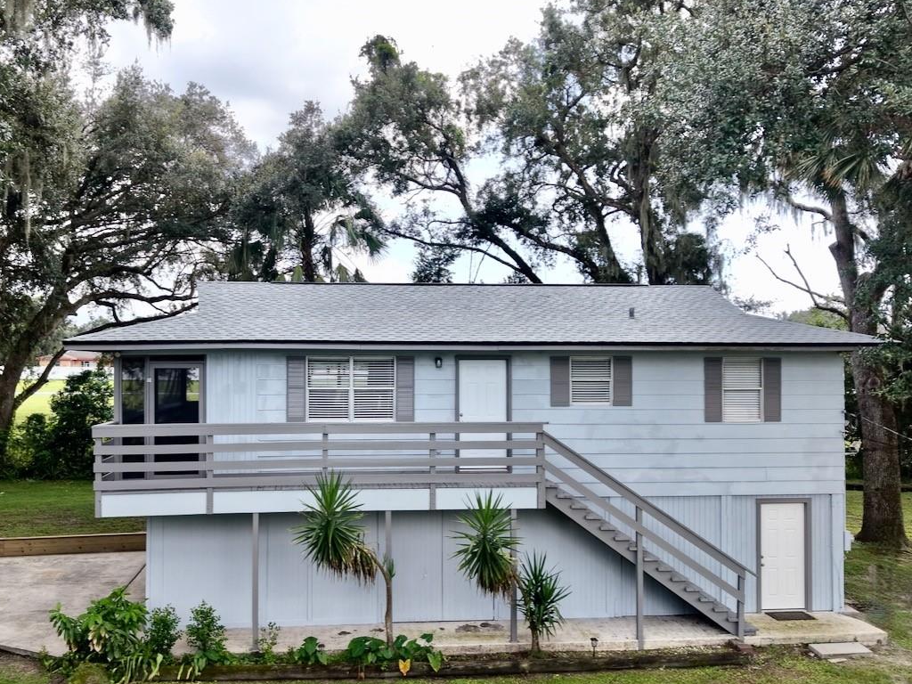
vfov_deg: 46.6
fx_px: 790
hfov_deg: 60.0
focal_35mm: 30
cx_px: 470
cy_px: 395
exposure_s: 1/1500
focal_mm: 8.67
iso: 290
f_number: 1.8
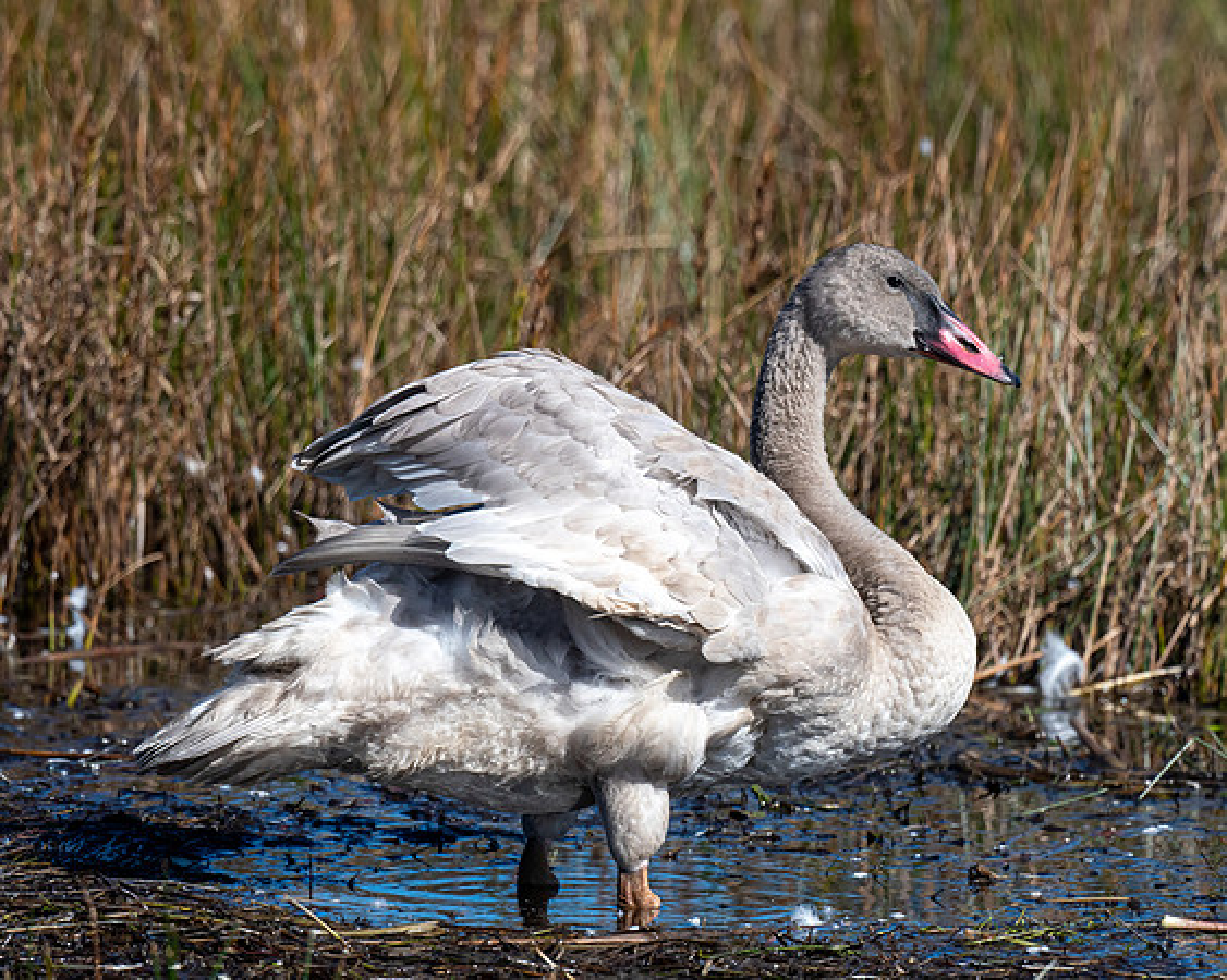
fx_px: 30662
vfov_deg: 1.8
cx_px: 736
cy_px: 490
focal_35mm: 845
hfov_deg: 2.3
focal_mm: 500
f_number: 6.3
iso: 450
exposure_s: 1/3200
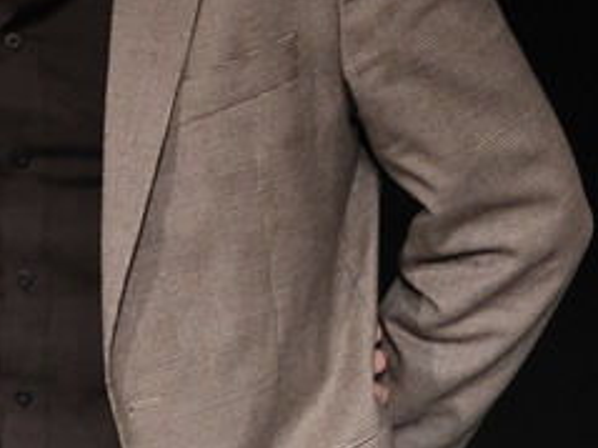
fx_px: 2279
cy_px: 99
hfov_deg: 14.4
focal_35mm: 132
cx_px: -163
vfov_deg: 11.2
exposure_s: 1/125
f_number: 4
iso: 3200
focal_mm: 27.5
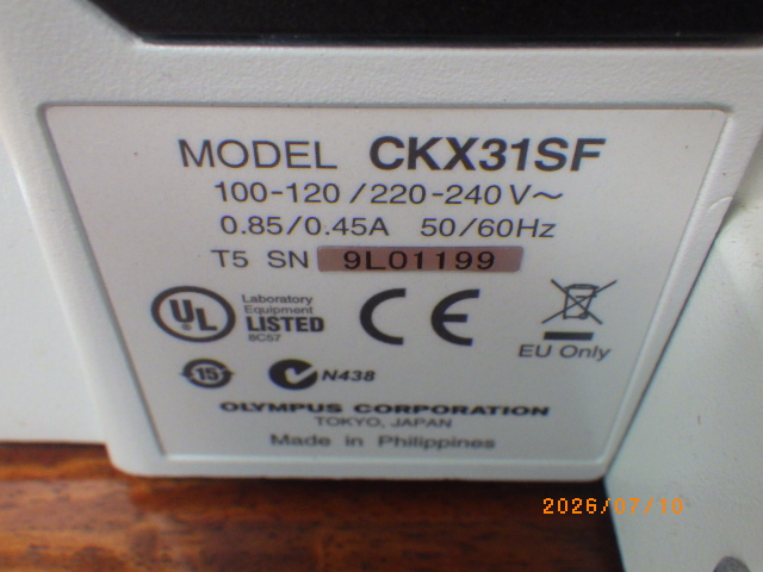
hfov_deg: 54.0
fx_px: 749
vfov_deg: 41.8
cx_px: 382
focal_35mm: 34
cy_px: 286
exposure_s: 1/50
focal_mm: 6.1
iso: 800
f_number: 3.8
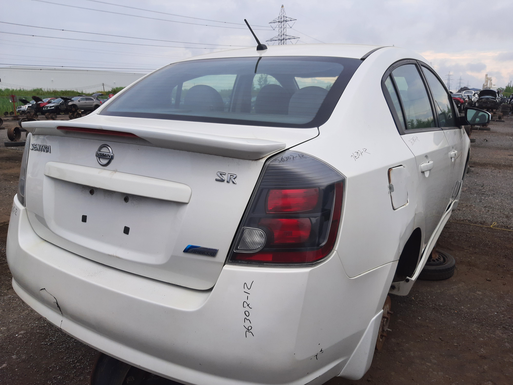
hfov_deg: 67.3
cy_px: 192
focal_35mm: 26
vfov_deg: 53.1
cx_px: 256
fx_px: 385
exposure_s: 1/242
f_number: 1.7
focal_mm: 3.92
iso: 40
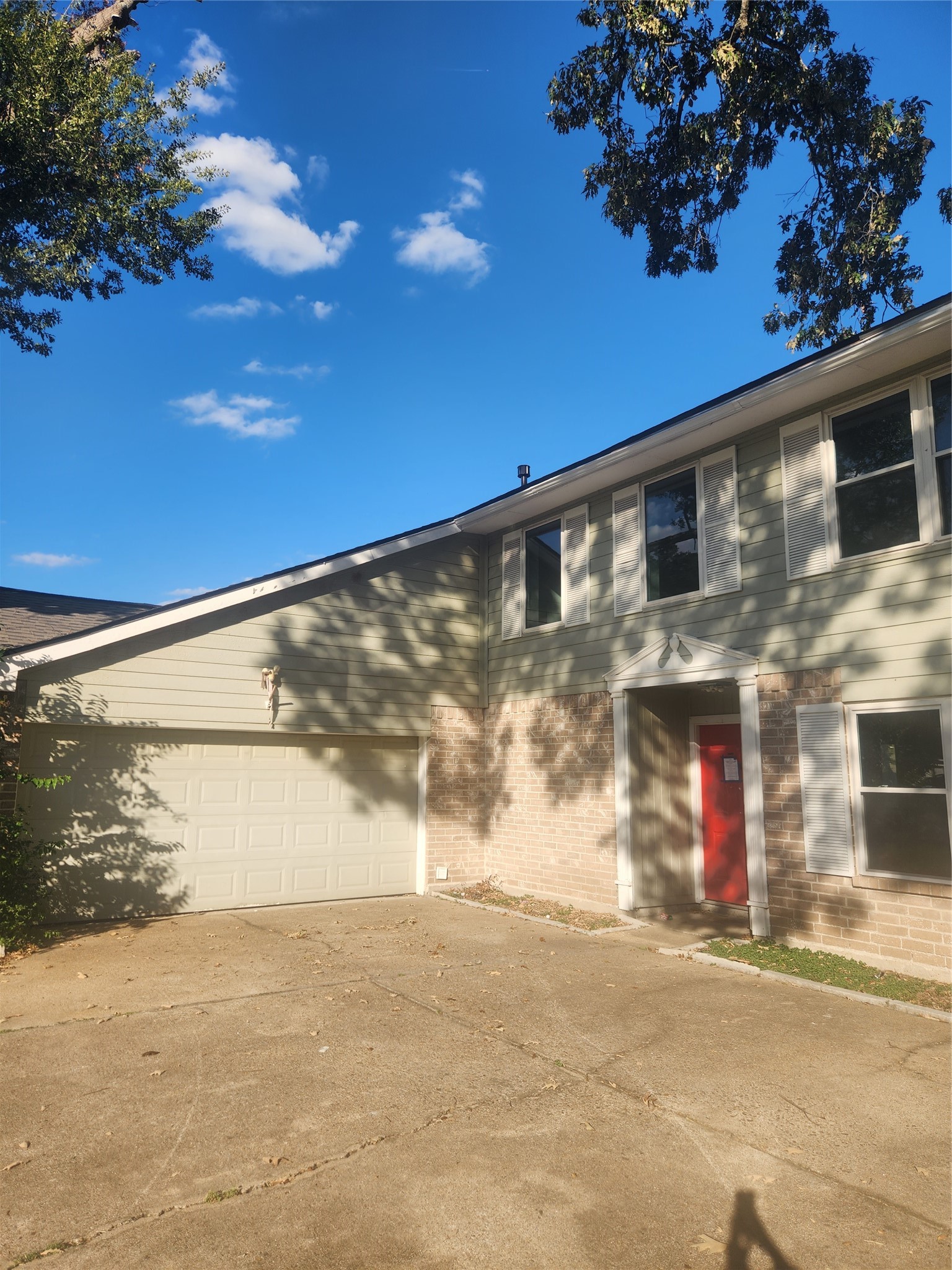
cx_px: 476
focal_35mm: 23
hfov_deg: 58.9
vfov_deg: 73.9
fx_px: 843
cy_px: 635
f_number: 1.8
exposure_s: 1/1255
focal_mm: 5.4
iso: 20
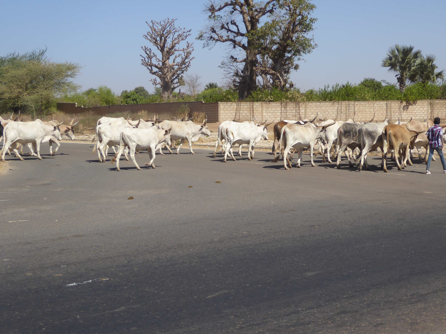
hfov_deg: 31.7
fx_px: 786
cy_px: 167
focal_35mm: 61
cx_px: 223
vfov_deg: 24.0
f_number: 4.3
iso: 80
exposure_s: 1/640
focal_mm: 10.9
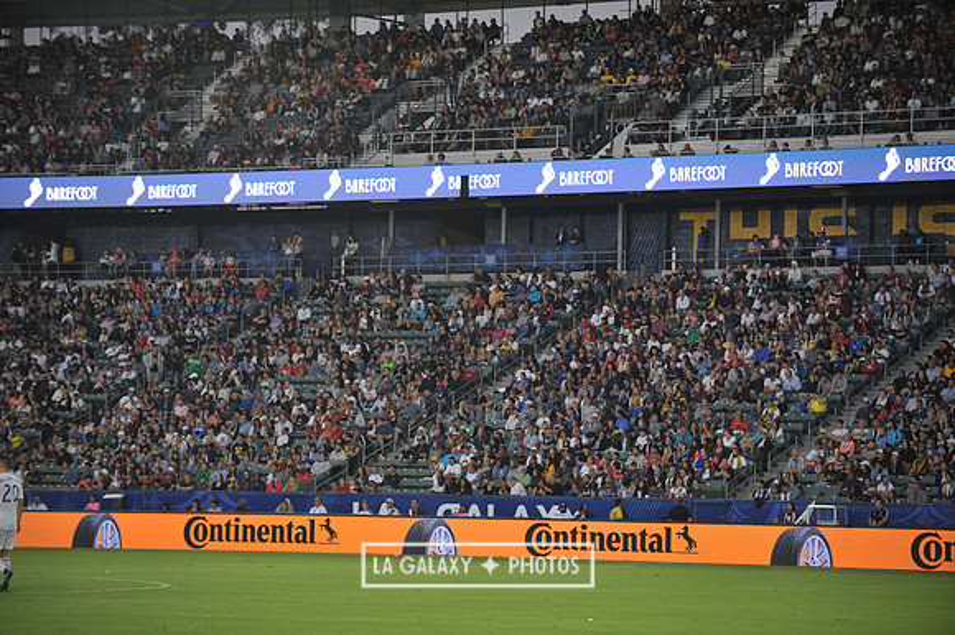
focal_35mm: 135
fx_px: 3579
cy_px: 318
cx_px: 478
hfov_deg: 15.2
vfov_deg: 10.1
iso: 1250
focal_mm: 135
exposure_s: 1/1000
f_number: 2.8
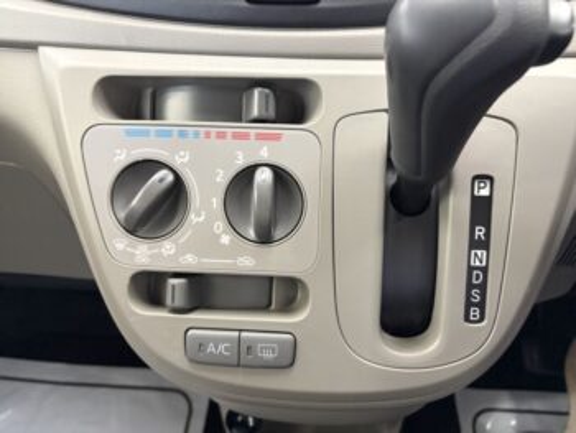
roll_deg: -0.7
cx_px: 288
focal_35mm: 26
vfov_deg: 53.1
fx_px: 433
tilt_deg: -28.4
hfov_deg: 67.3
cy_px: 216
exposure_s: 1/50
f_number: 1.6
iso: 250
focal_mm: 5.96
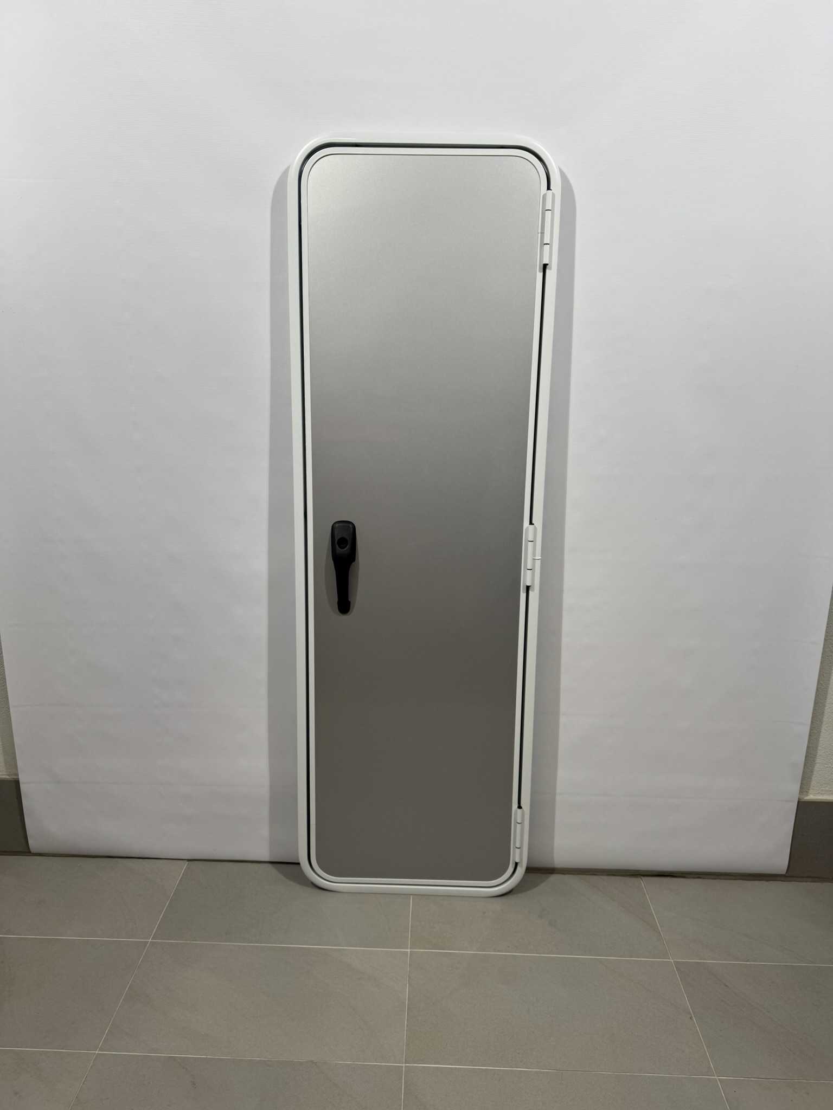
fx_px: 770
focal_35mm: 24
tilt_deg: -16.1
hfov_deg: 56.8
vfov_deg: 71.6
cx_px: 416
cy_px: 555
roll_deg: -0.4
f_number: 1.78
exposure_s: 1/224
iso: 64
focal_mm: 6.76
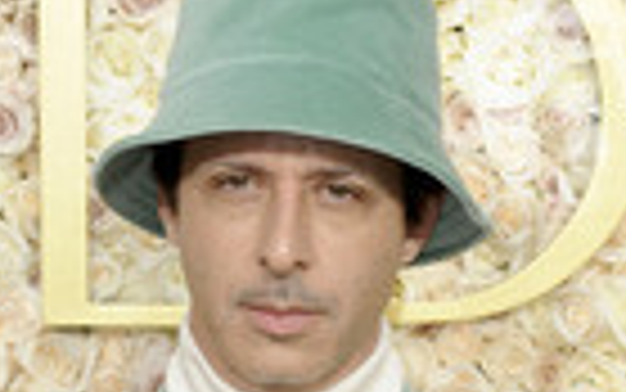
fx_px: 6008
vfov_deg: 3.7
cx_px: 290
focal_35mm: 352
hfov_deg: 6.0
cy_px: 743
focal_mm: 120
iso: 1000
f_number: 13
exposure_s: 1/250
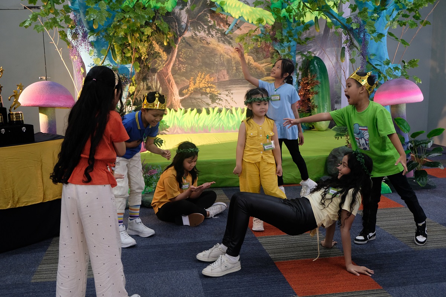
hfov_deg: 50.7
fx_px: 471
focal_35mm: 38
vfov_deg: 35.1
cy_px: 148
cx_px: 223
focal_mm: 25.4
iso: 800
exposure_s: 1/38
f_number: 3.2
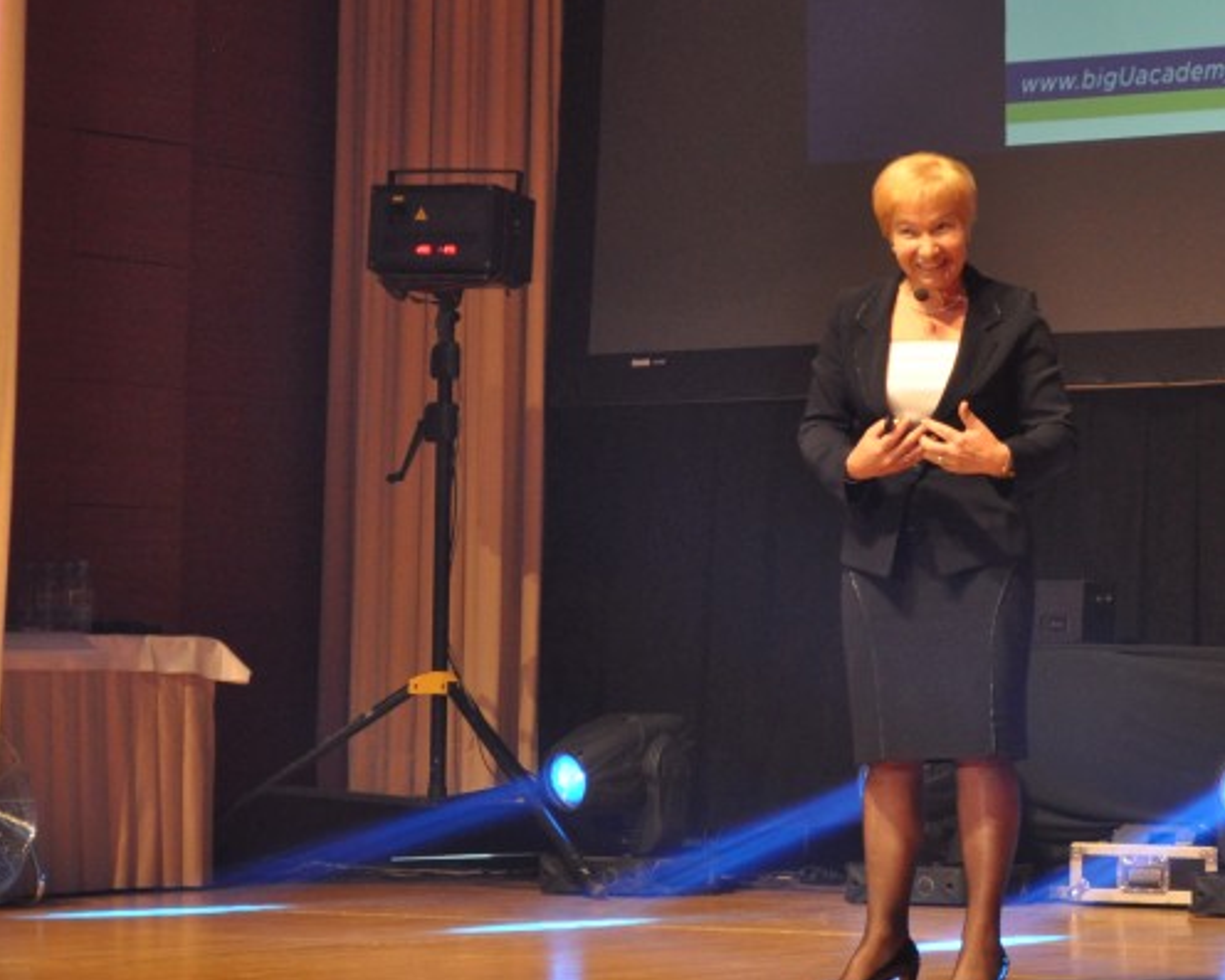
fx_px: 4524
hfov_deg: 15.3
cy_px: 391
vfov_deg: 12.4
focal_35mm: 125
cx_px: 978
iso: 1600
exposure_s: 1/13
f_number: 5.6
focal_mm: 55
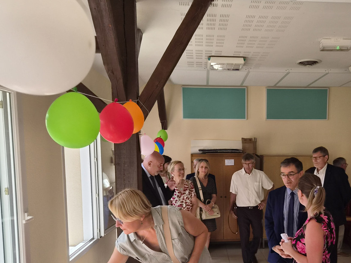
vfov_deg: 39.0
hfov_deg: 50.3
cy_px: 185
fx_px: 365
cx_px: 239
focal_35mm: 36
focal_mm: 5.4
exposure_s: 1/1404
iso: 80
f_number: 1.8
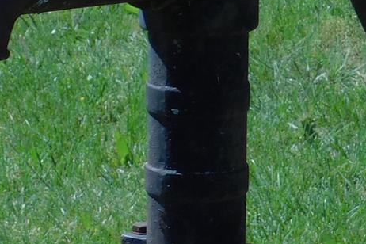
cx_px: 114
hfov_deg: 4.9
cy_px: 406
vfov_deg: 3.3
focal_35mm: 420
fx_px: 4270
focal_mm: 16.1
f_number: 4.5
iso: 125
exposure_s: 1/640
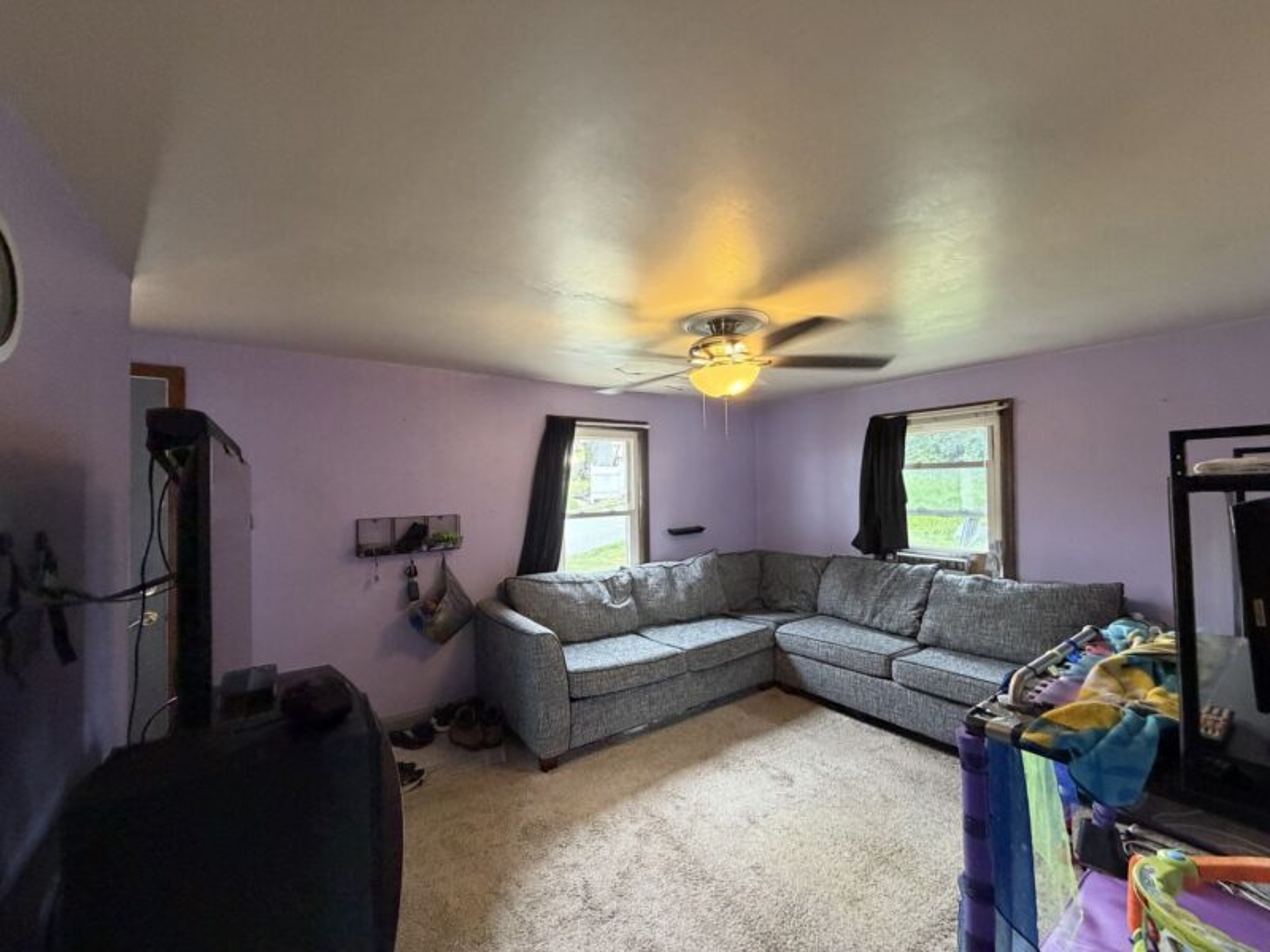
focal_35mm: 14
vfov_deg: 85.7
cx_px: 635
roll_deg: +2.1
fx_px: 514
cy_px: 476
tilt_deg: +2.9
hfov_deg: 102.1
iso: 400
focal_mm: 2.22
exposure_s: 1/60
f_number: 2.2
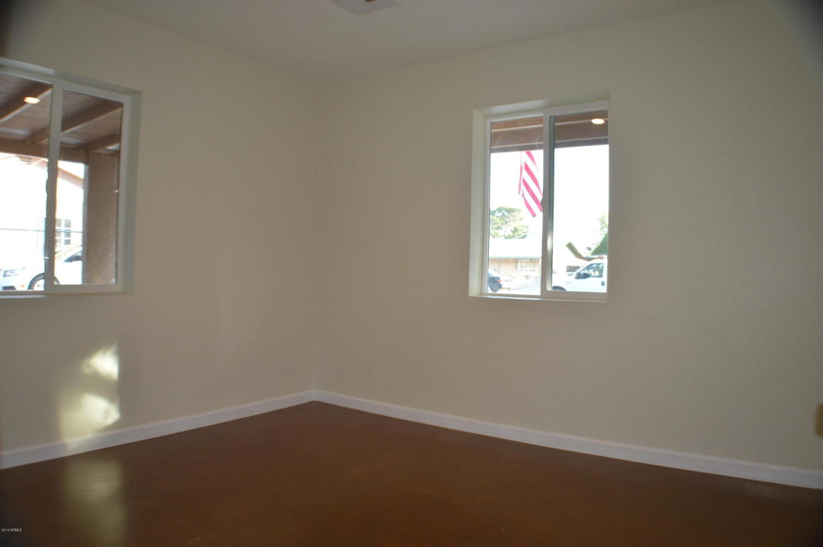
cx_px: 412
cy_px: 274
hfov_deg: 62.0
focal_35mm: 30
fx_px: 685
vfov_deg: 43.5
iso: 400
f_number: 4
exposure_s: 1/80
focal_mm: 20
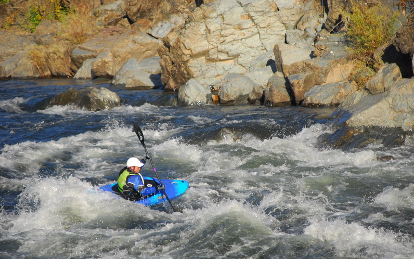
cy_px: 138
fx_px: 2342
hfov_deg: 10.1
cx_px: 207
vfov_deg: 6.3
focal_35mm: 208
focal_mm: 135
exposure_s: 1/500
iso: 200
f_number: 5.6
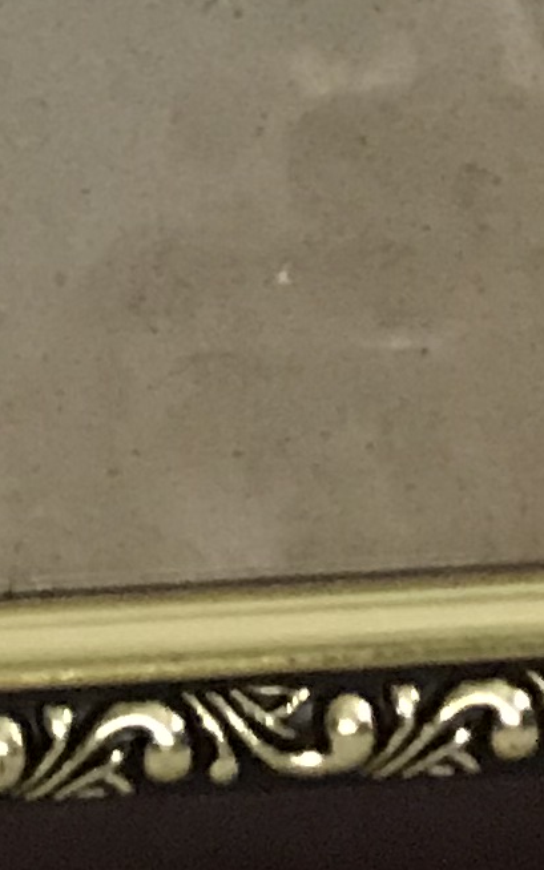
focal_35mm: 183
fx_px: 4339
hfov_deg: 7.1
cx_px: -184
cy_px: -1354
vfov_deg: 9.8
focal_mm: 3.99
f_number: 1.8
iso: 100
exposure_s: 1/14
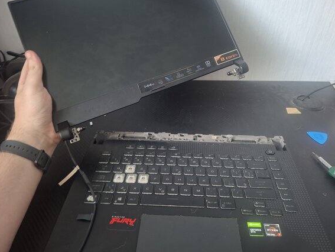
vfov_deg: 56.9
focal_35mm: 24
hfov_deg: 71.6
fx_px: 232
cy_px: 128
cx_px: 169
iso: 320
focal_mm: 5.54
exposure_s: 1/30
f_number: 1.8
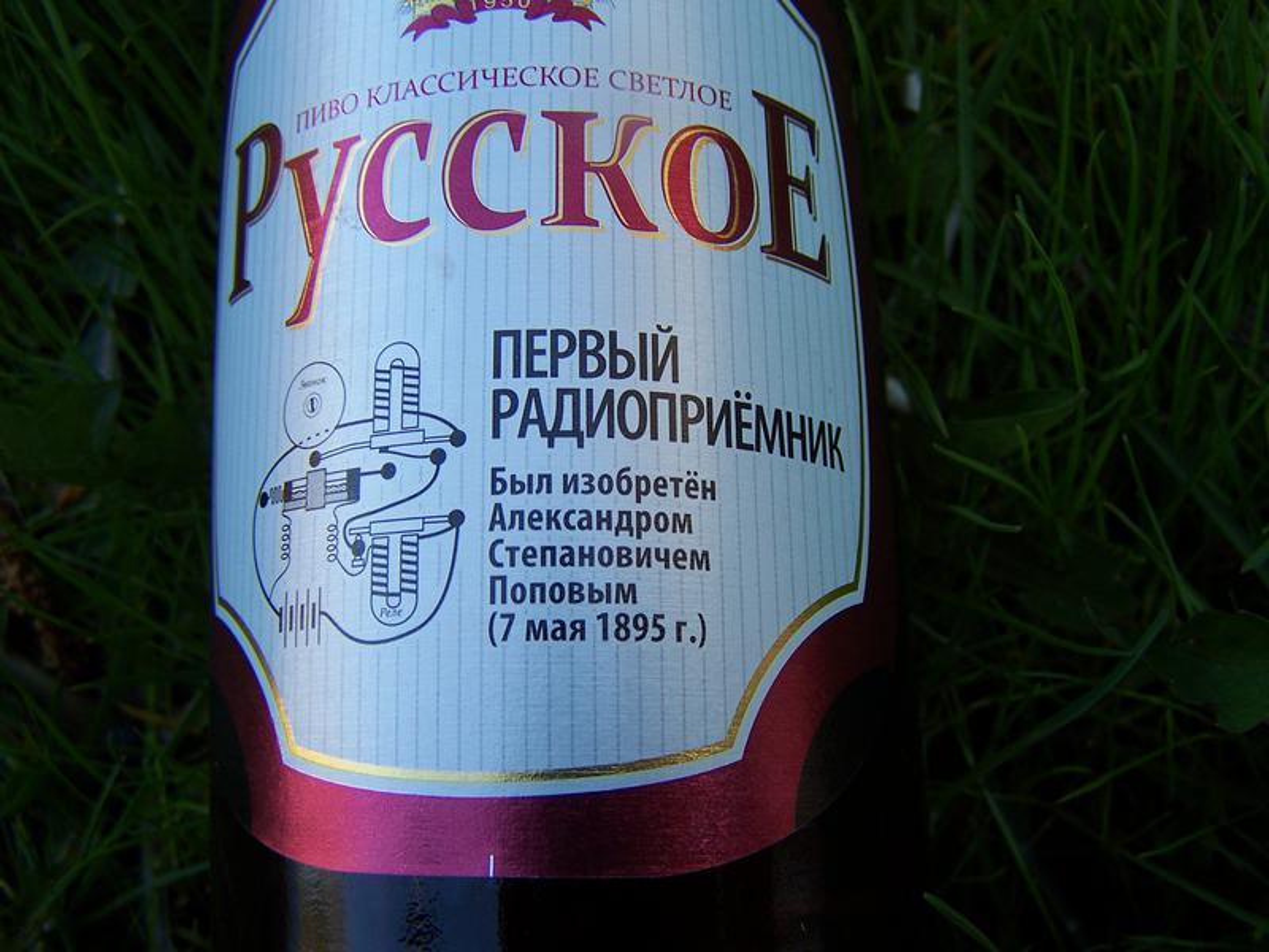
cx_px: 634
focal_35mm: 38
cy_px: 476
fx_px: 1393
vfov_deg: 37.7
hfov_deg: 49.0
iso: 80
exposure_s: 1/125
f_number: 2.8
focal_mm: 6.3
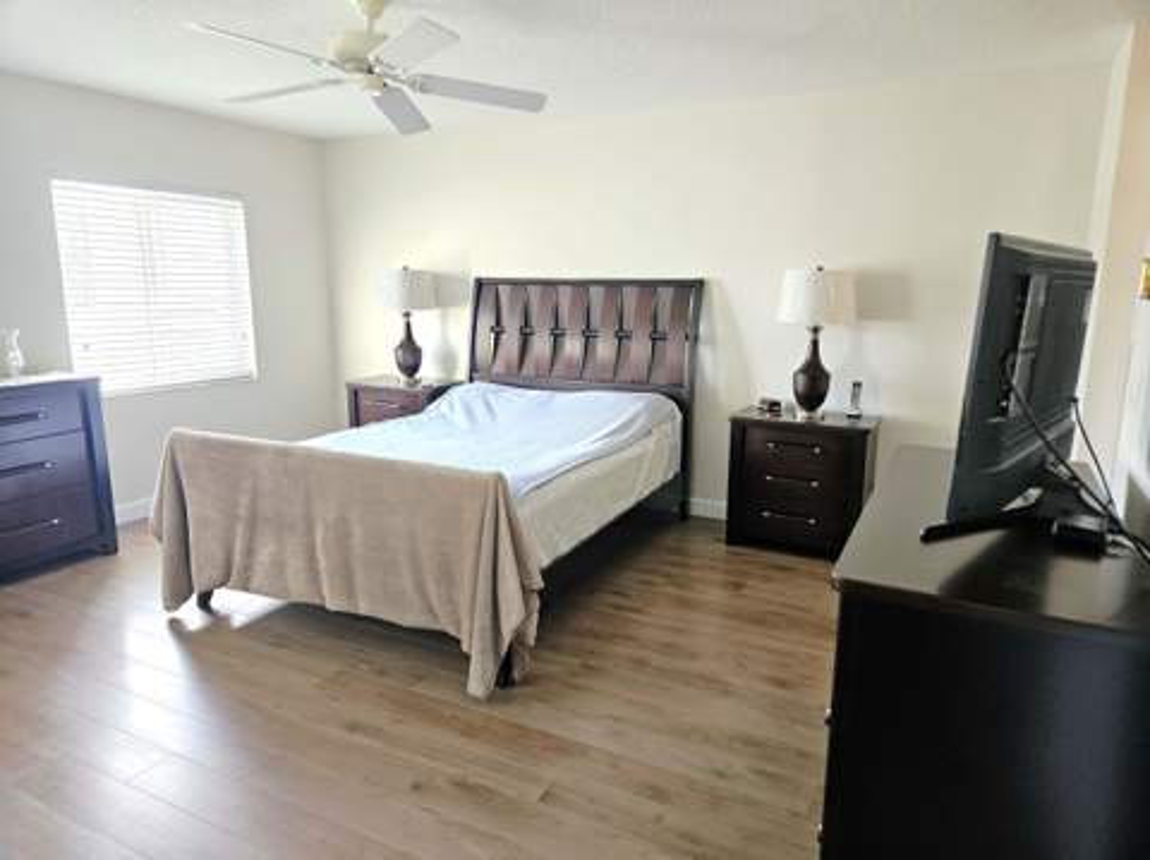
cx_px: 575
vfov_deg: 58.8
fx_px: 763
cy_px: 430
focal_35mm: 23
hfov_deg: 74.0
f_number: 1.8
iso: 250
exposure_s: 1/120
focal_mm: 5.4
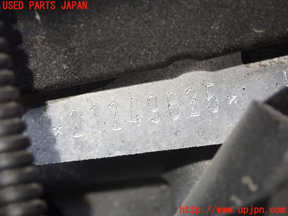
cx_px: 144
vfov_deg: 18.0
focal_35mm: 82
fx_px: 682
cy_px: 108
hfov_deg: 23.8
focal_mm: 14.62
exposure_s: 1/40
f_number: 4.3
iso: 800
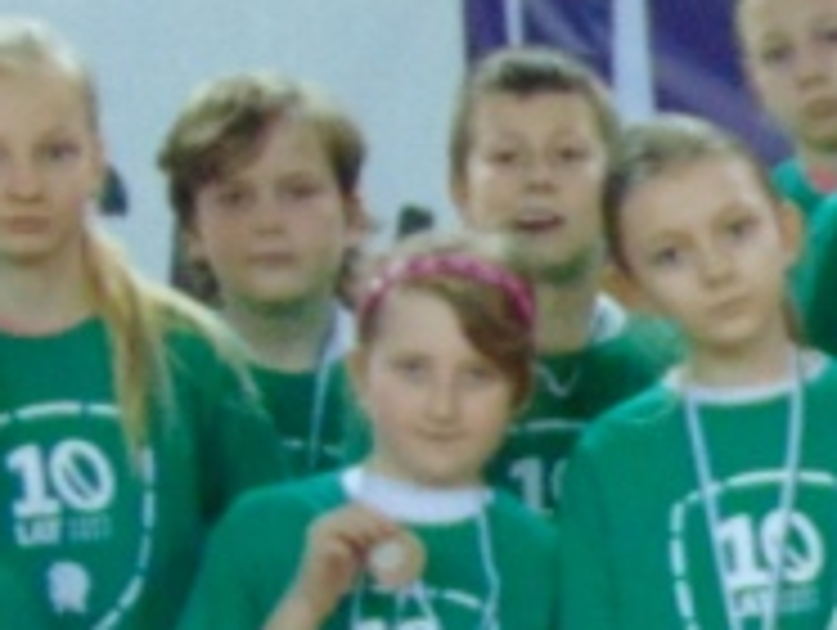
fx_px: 5593
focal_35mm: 231
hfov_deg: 8.1
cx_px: 1706
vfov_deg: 6.4
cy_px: 914
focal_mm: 7.6
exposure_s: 1/20
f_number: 3.3
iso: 400
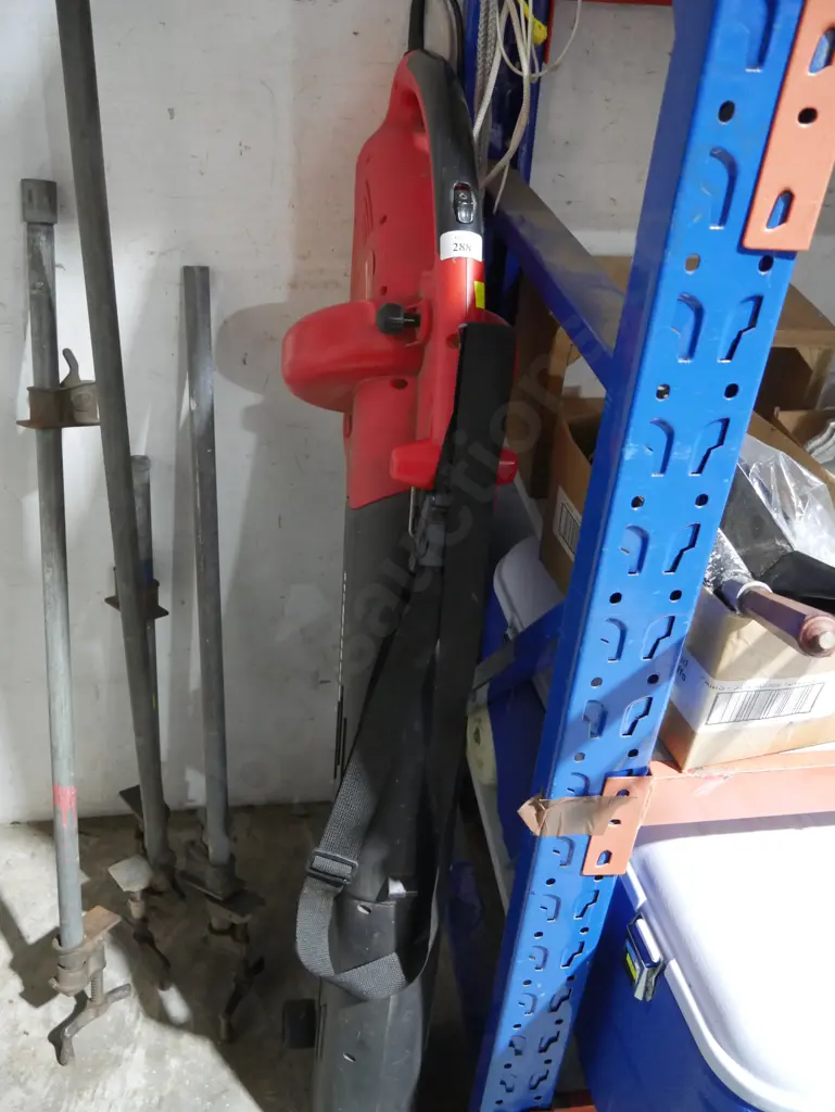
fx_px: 964
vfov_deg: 59.9
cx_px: 418
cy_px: 556
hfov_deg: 46.8
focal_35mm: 30
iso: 2500
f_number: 3.6
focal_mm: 15
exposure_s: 1/60
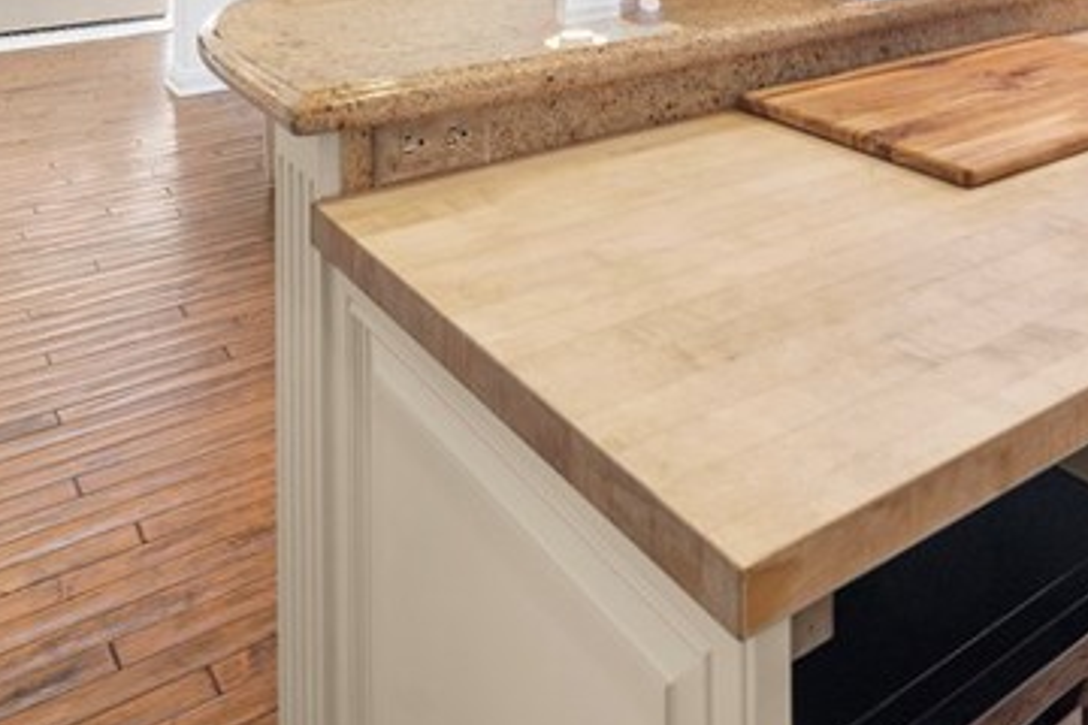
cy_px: -233
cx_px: 807
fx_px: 1118
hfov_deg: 49.9
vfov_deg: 28.8
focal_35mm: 37
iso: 500
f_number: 8
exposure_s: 1/6
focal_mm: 13
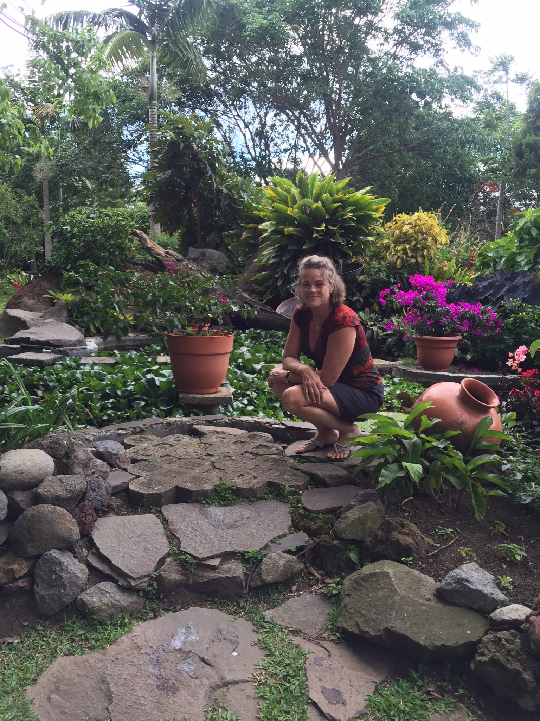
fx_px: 603
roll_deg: -1.8
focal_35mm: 29
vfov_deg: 61.7
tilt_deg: -6.4
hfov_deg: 48.2
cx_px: 270
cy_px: 360
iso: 40
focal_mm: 4.15
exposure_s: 1/120
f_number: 2.2
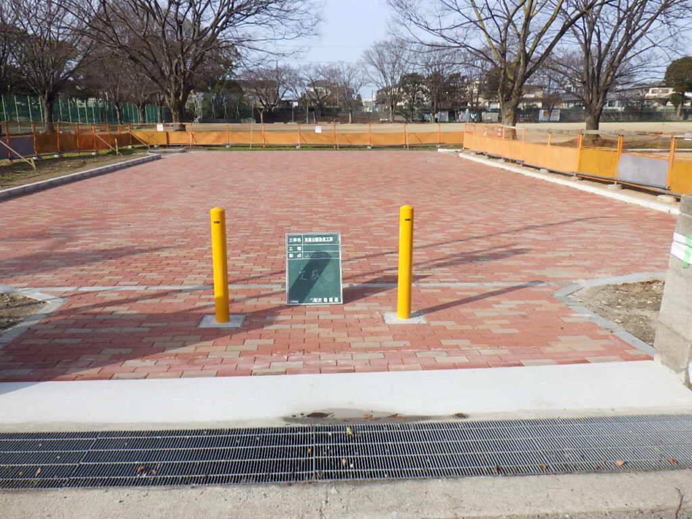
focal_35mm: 28
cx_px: 346
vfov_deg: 49.7
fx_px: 560
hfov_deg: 63.4
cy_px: 260
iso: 125
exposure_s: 1/640
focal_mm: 5
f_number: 4.2
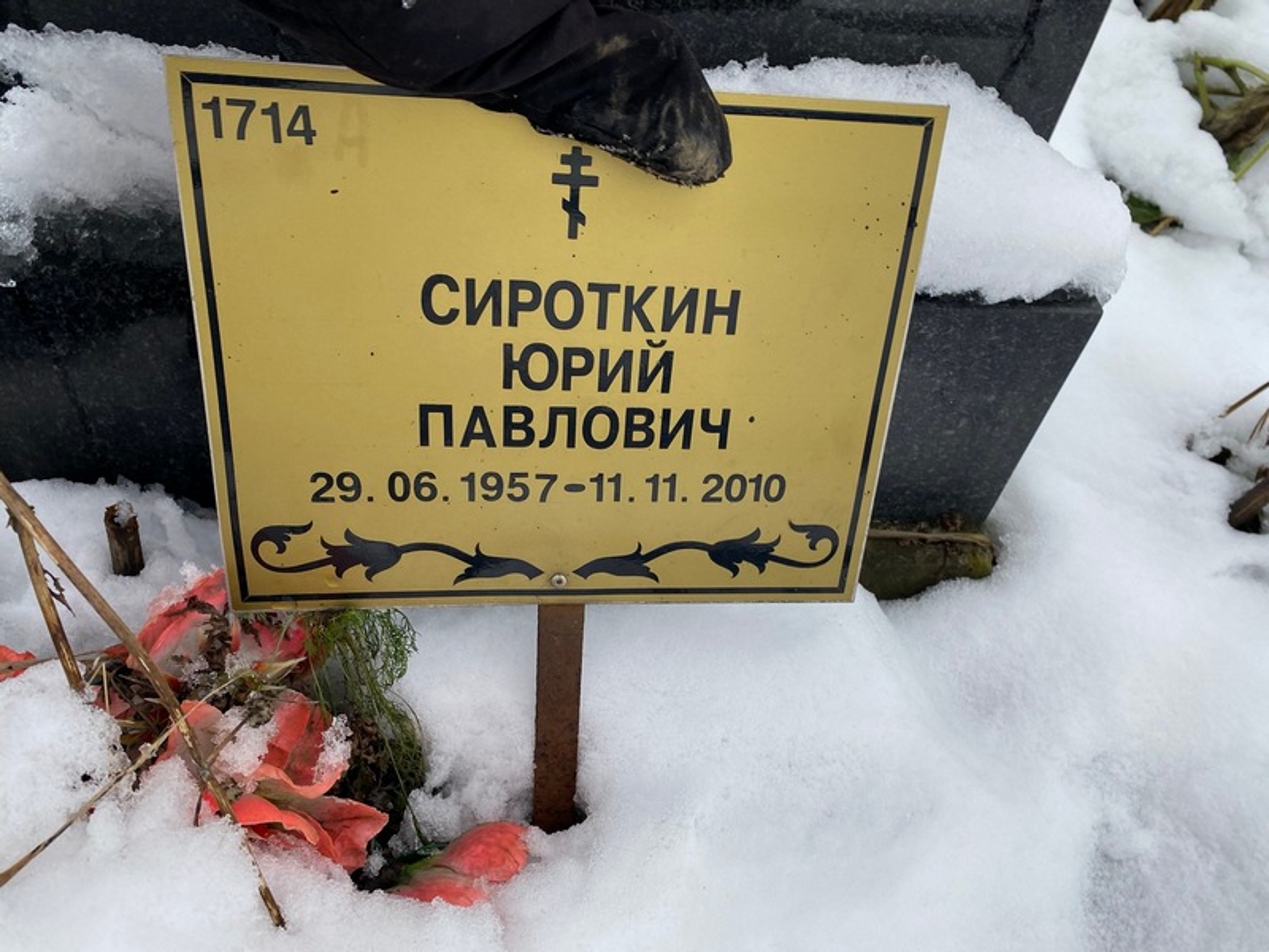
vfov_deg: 53.1
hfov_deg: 67.3
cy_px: 476
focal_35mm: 26
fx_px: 953
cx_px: 634
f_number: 1.8
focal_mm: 4.25
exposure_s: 1/121
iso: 32
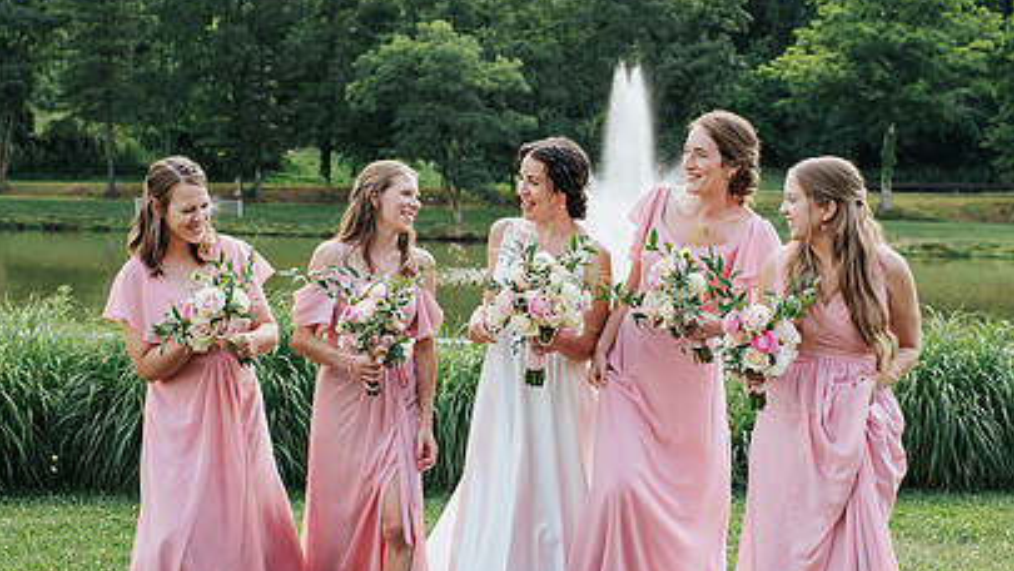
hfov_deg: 33.8
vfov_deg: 19.4
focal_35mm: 62
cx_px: 553
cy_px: 308
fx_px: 1667
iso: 180
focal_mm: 35
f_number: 3.2
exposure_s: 1/640
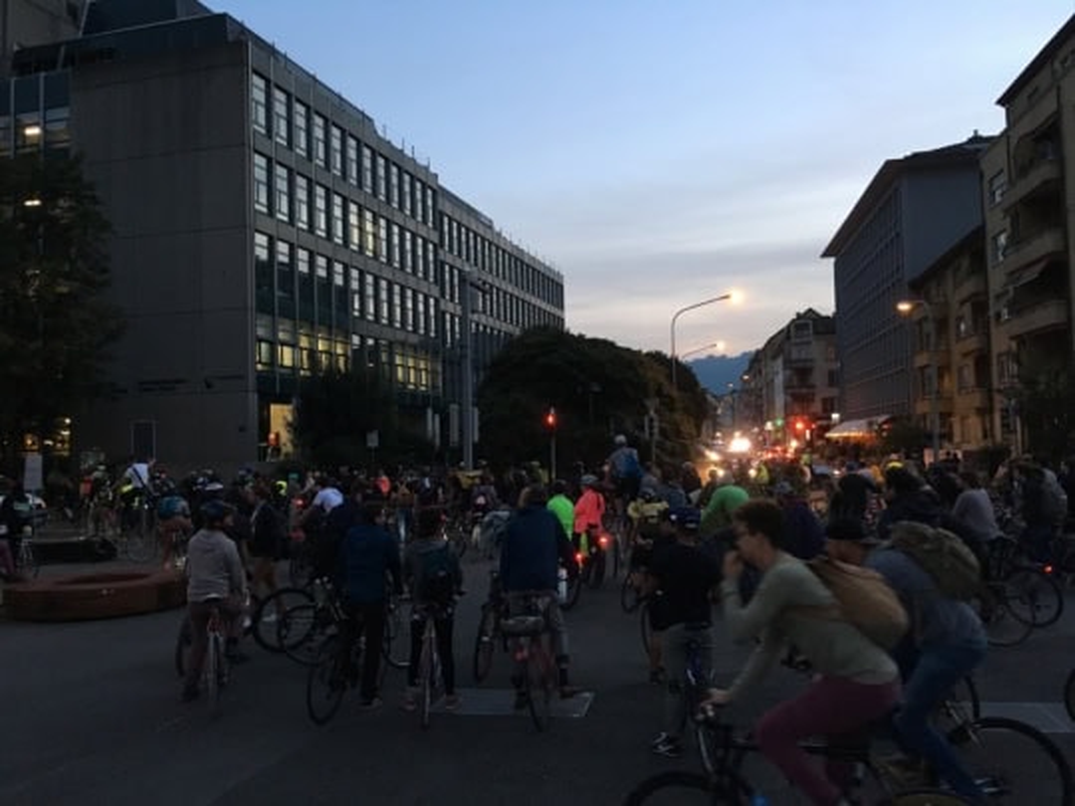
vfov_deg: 48.2
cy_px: 403
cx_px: 538
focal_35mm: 29
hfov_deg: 61.7
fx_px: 901
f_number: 2.2
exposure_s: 1/33
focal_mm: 4.2
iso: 160
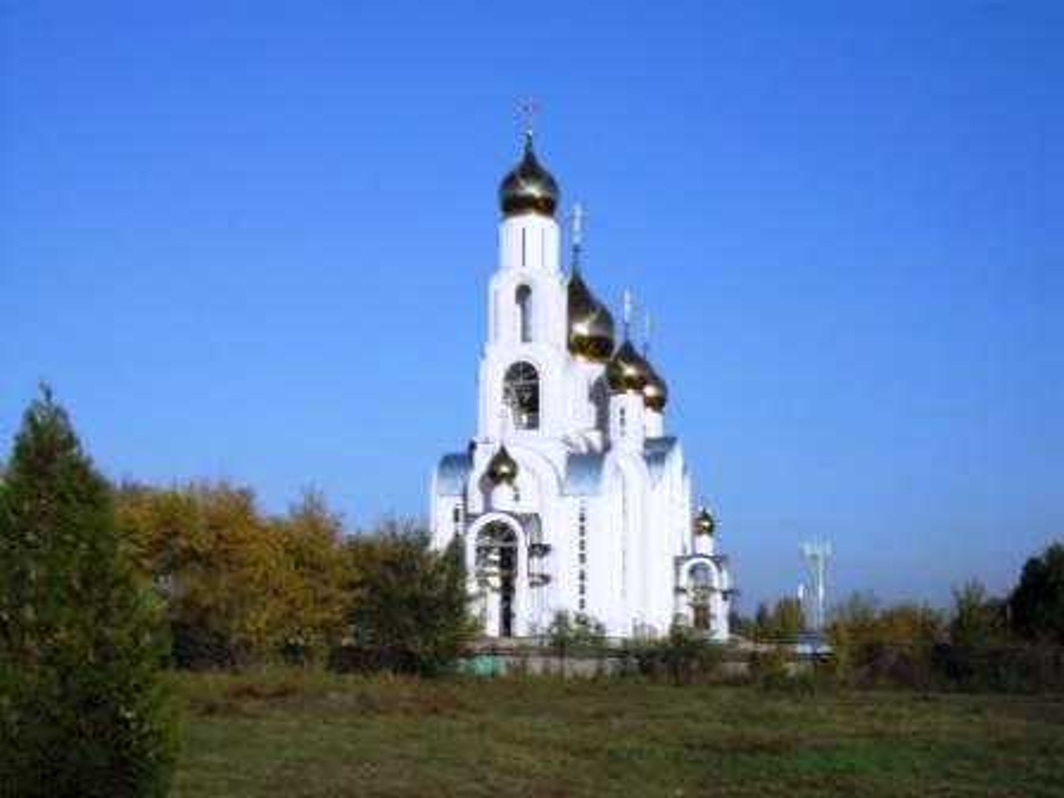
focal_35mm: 66
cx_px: 532
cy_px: 399
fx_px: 2029
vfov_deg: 22.3
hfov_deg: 29.4
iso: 100
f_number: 11.8
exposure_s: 1/180
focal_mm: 11.7
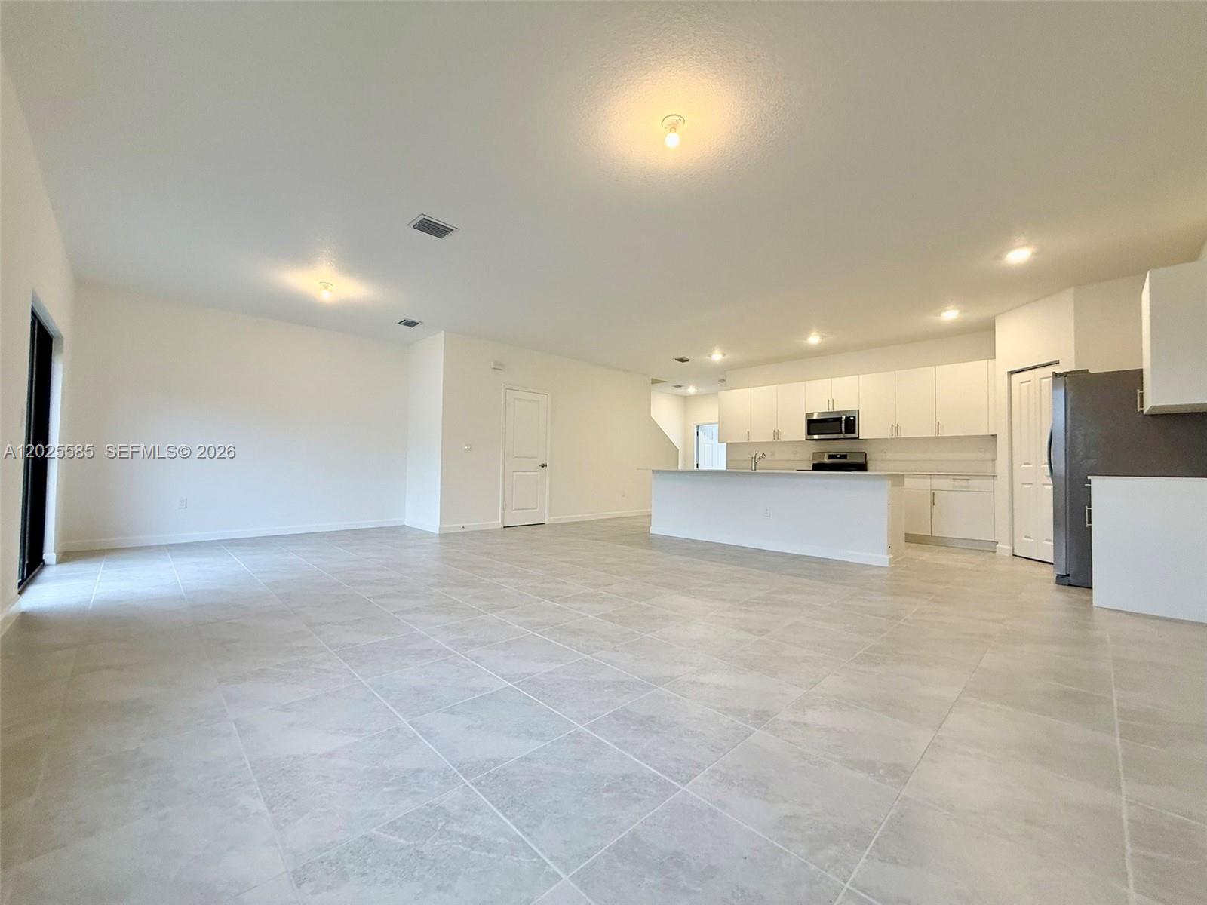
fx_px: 488
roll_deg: -0.4
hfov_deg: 102.1
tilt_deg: +2.3
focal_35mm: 14
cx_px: 604
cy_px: 452
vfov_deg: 85.7
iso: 250
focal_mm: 2.22
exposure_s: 1/120
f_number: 2.2
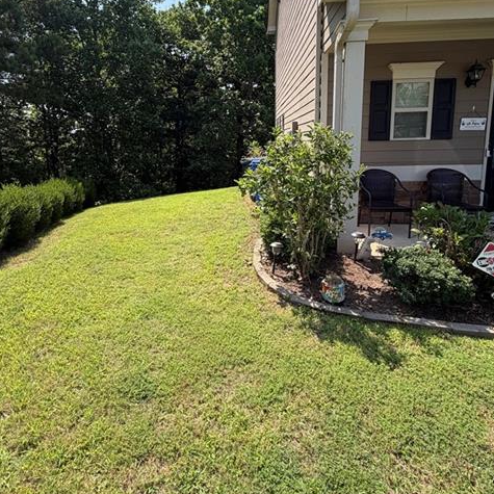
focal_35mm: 20
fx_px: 323
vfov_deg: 73.6
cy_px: 187
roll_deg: +1.2
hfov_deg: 74.7
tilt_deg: -7.8
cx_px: 227
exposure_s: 1/770
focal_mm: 2.22
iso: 40
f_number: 2.2
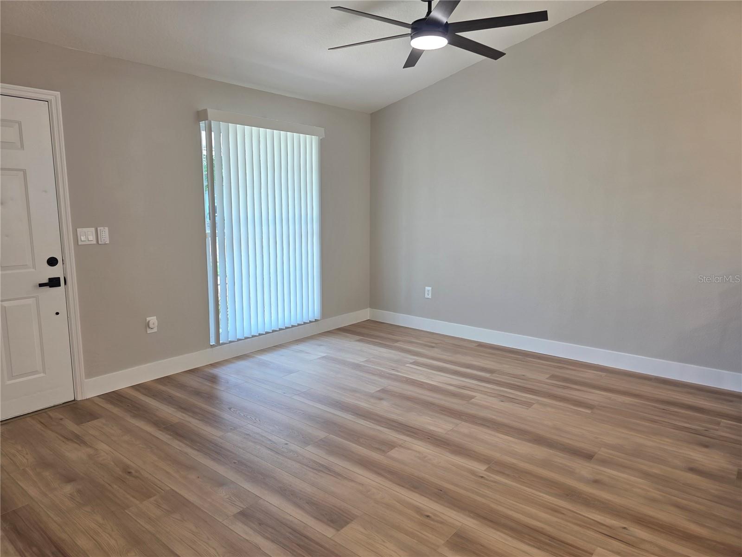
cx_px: 371
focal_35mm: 23
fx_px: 493
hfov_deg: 73.9
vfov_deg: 58.9
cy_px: 278
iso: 50
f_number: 1.7
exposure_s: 1/50.3
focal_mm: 6.3
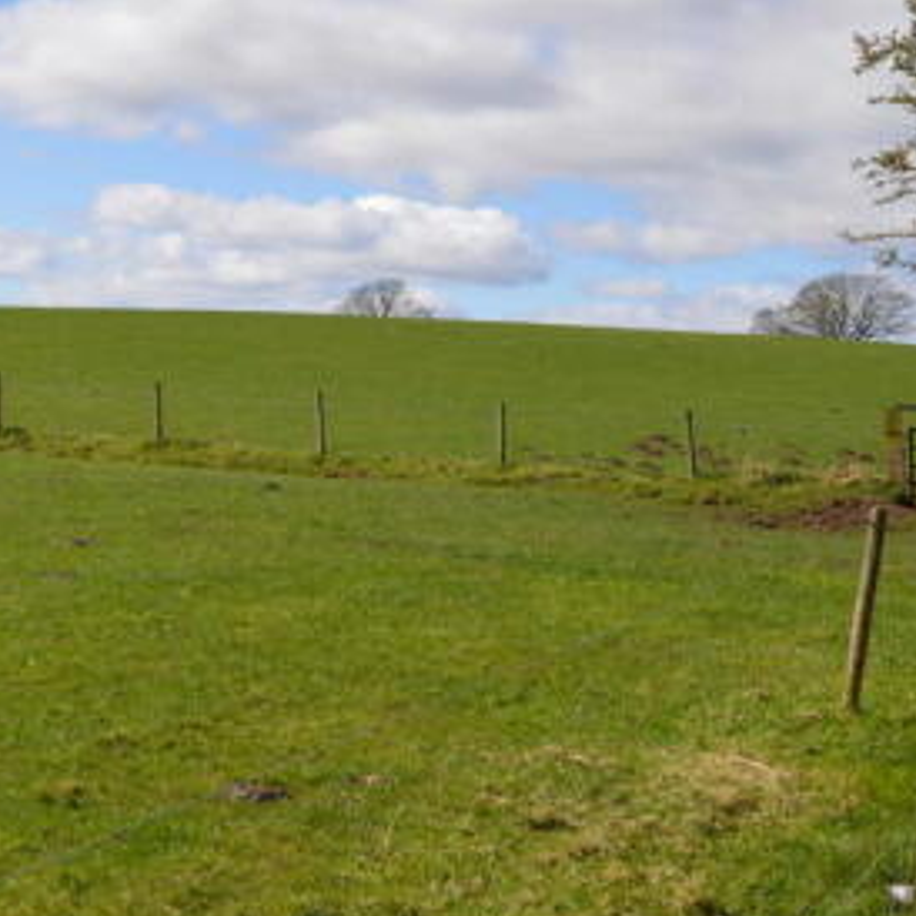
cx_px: 207
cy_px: 351
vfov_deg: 28.1
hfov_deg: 27.7
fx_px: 1826
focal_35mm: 61
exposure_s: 1/250
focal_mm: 20
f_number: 8
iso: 100
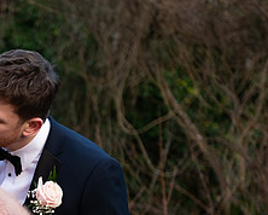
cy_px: 210
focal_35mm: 152
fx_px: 1207
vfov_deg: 10.1
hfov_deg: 12.4
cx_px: -34
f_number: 3.5
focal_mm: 62
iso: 160
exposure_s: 1/160
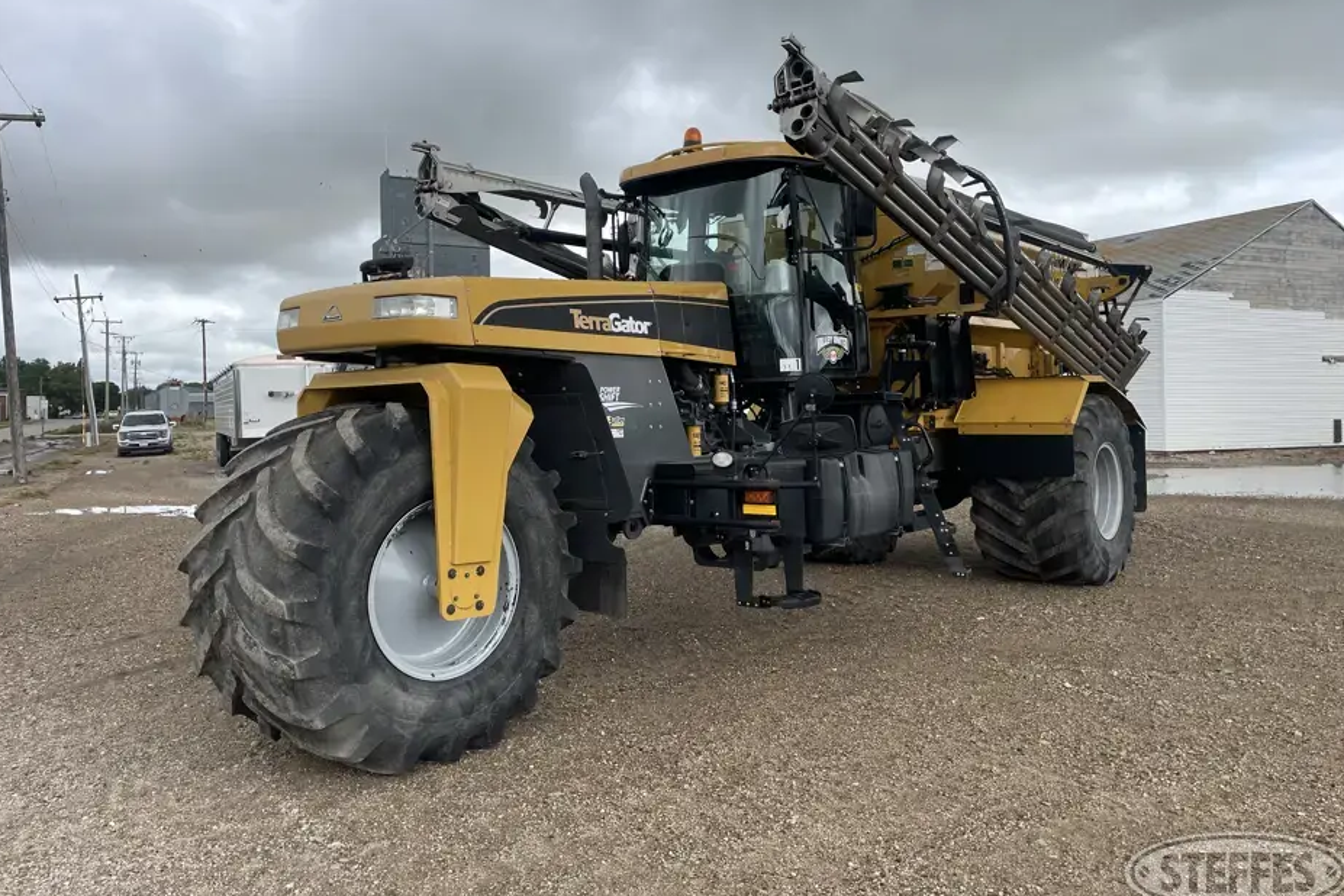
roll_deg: -0.3
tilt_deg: +0.3
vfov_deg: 46.4
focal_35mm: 28
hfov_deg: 65.5
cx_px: 686
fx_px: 1045
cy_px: 409
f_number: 1.6
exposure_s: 1/1949
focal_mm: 4.2
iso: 32
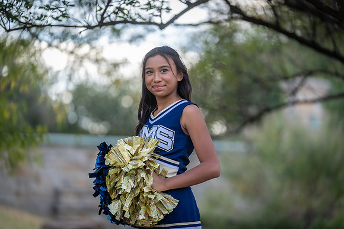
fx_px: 1395
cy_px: 114
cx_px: 172
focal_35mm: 146
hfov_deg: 14.1
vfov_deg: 9.4
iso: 160
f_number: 2.8
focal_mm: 146
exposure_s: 1/320
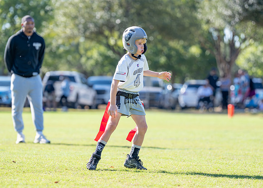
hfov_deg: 10.8
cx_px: 122
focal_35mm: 185
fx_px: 1385
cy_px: 108
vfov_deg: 7.8
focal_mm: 136
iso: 250
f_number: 2.8
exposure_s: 1/2000
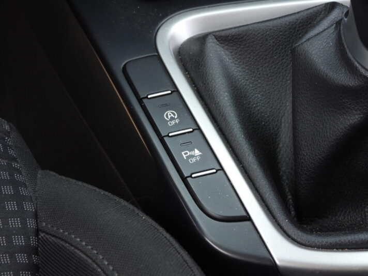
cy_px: 138
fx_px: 1541
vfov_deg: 10.2
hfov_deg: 13.6
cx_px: 184
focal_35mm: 145
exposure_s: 1/60
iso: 180
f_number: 4
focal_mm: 26.1
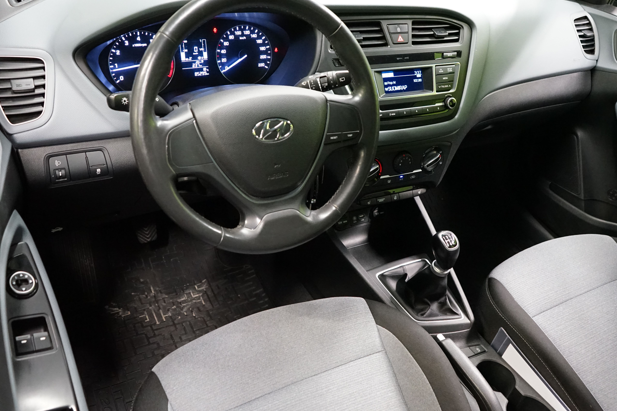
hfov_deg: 57.2
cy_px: 197
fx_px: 566
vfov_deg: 40.0
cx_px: 322
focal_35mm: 33
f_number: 5
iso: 6400
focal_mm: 28
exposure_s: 1/50
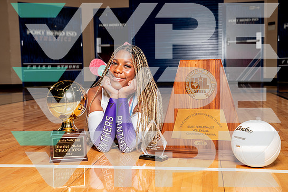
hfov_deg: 38.9
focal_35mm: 51
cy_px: 95
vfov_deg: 26.5
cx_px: 147
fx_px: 408
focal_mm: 48
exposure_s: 1/250
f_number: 5.6
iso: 200
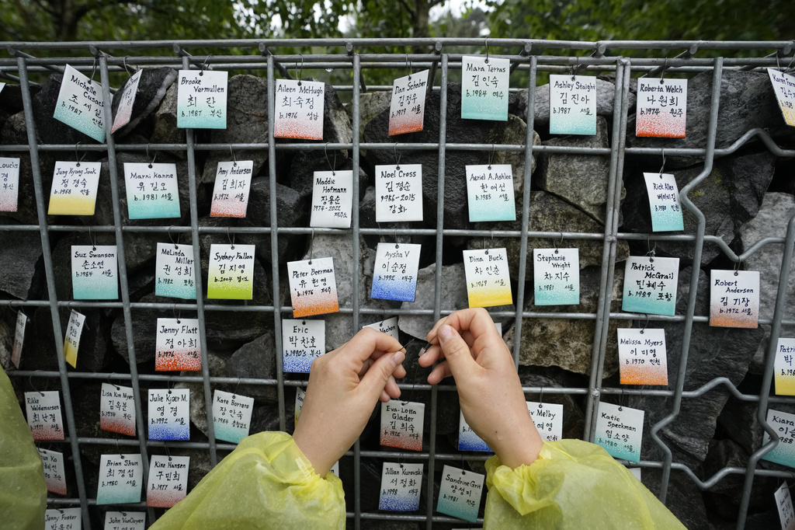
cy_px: 265
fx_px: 375
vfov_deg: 70.4
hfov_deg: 93.3
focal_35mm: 17
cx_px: 398
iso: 2000
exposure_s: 1/500
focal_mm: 17
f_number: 5.6
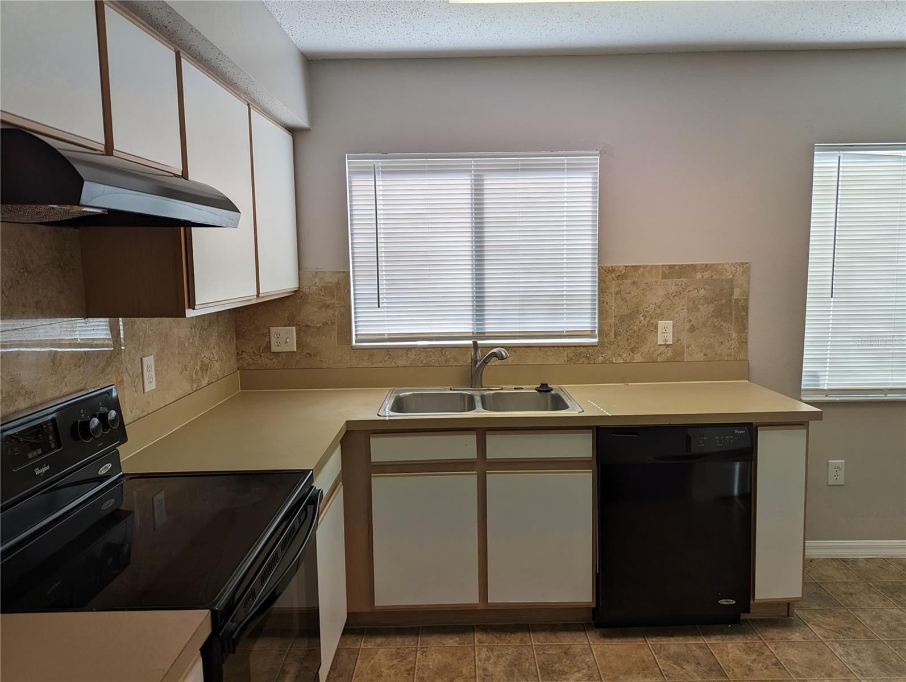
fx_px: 629
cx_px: 453
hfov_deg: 71.5
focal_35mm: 24
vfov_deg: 56.9
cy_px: 341
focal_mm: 6.81
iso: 40
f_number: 1.85
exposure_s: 1/492
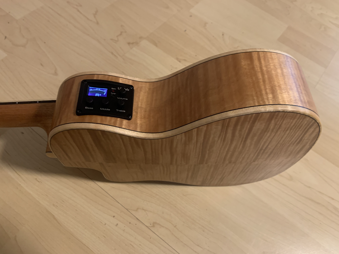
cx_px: 170
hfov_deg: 67.3
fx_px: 255
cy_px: 127
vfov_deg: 53.1
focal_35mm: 26
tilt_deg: -61.3
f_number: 1.8
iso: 320
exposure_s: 1/33
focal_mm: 4.25
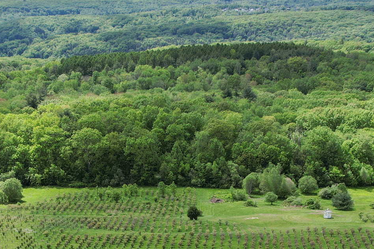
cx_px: 145
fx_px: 738
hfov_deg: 28.4
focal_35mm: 71
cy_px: 277
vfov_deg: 18.4
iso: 100
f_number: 2.8
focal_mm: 8.38
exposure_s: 1/1600
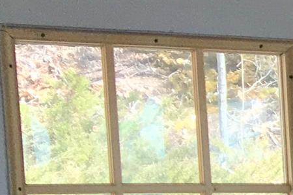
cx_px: 878
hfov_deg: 8.5
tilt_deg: -6.4
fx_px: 1636
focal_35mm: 201
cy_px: 393
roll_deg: +0.6
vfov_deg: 6.6
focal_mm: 4.15
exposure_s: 1/206
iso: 25
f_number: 2.2
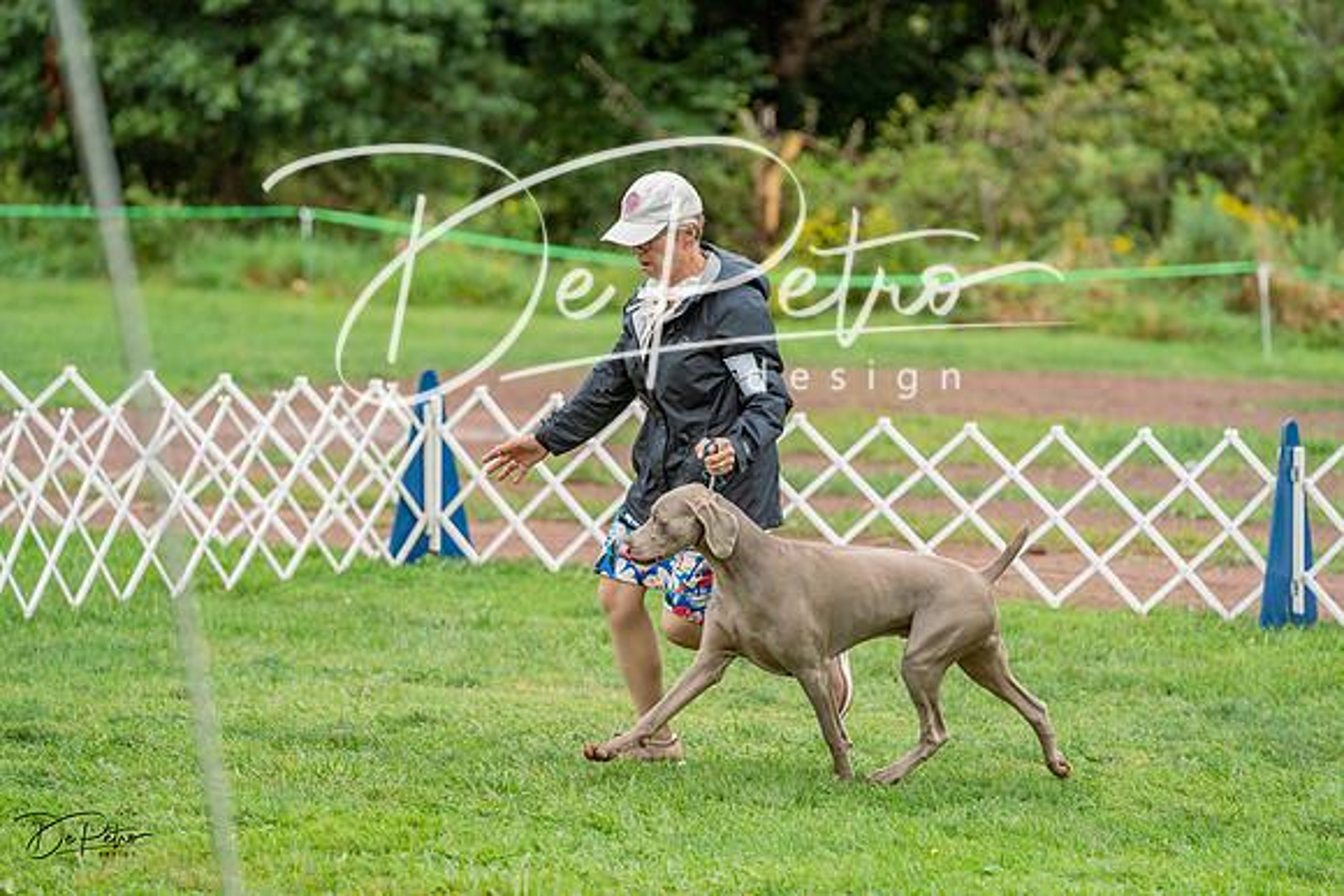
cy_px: 448
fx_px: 6348
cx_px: 672
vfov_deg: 8.1
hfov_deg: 12.1
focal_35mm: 170
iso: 640
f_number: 4
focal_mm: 170
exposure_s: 1/1250
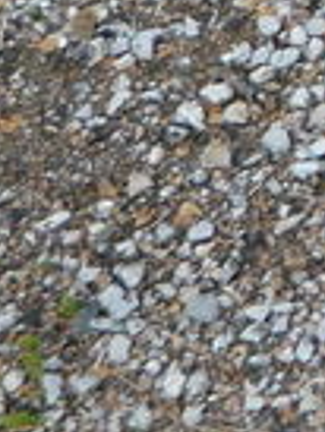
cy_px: -375
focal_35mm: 219
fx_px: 2737
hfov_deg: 5.6
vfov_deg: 8.6
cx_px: 1445
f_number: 4
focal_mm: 5.2
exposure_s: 1/125
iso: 100
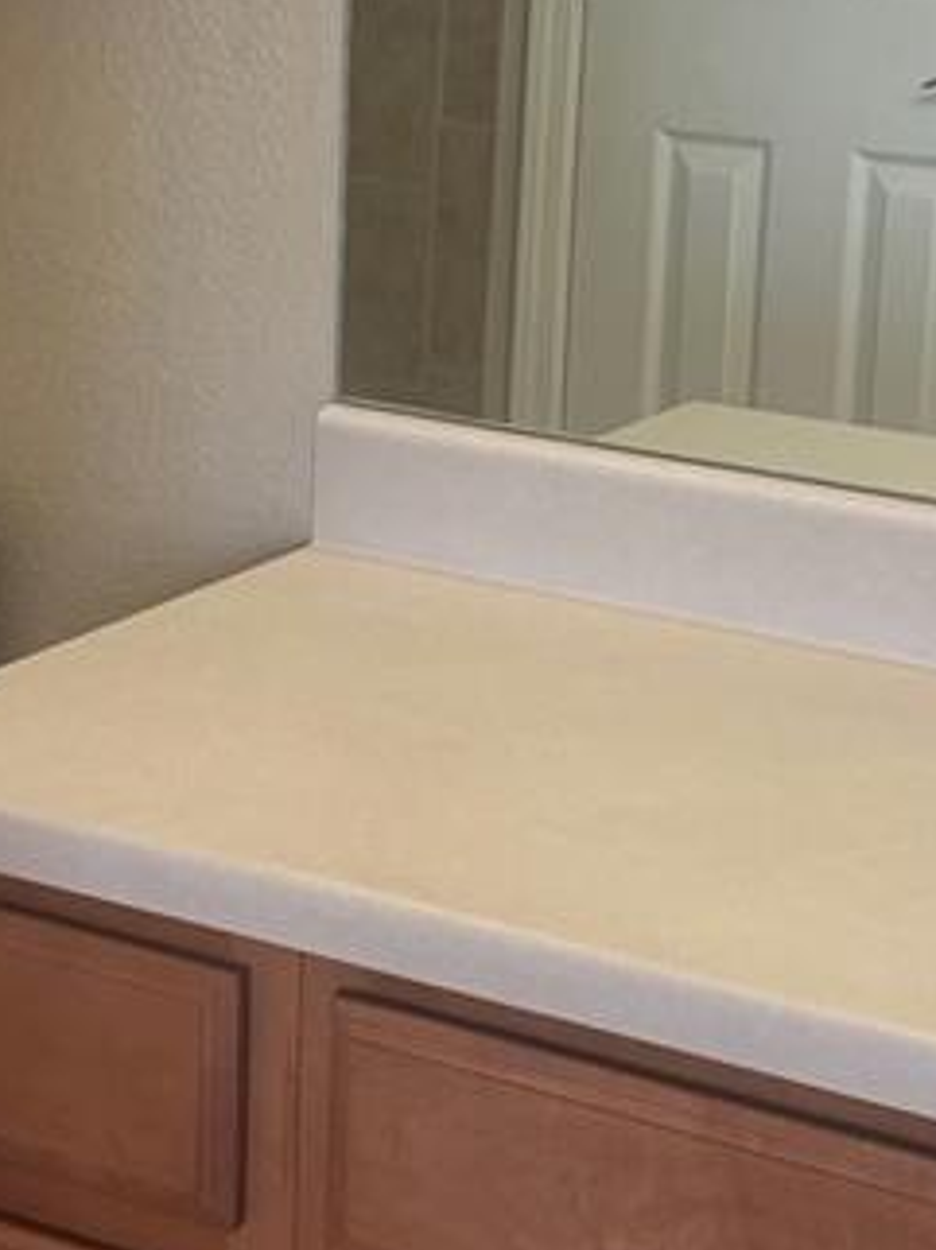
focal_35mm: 97
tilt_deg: -13.5
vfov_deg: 20.2
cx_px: 419
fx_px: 3502
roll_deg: -1.6
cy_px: 384
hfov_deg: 15.2
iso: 80
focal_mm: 5.96
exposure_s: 1/60
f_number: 1.6
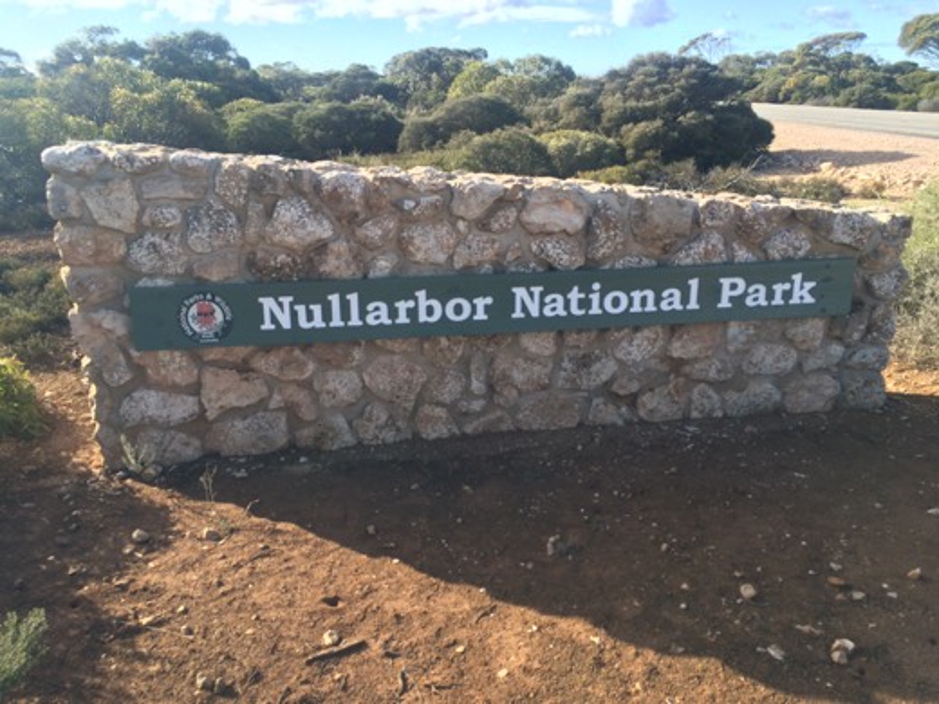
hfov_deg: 61.7
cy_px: 352
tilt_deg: -18.6
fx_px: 787
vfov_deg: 48.2
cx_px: 470
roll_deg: +1.6
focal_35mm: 29
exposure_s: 1/733
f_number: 2.2
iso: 32
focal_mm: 4.15
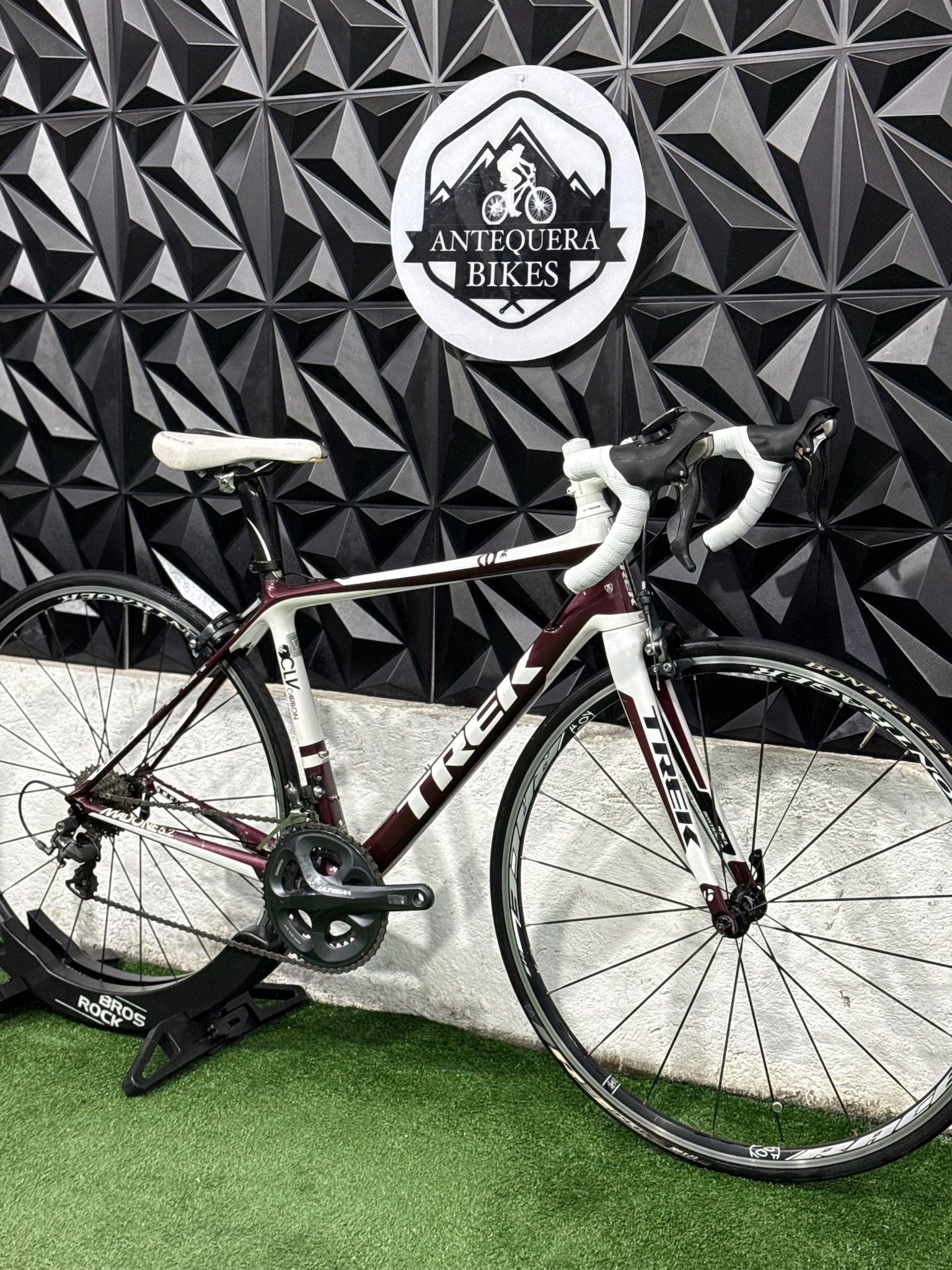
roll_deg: -1.8
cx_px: 476
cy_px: 635
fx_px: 1760
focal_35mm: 48
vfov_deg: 39.7
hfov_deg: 30.3
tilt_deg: -8.0
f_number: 1.78
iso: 160
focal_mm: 6.76
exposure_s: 1/60
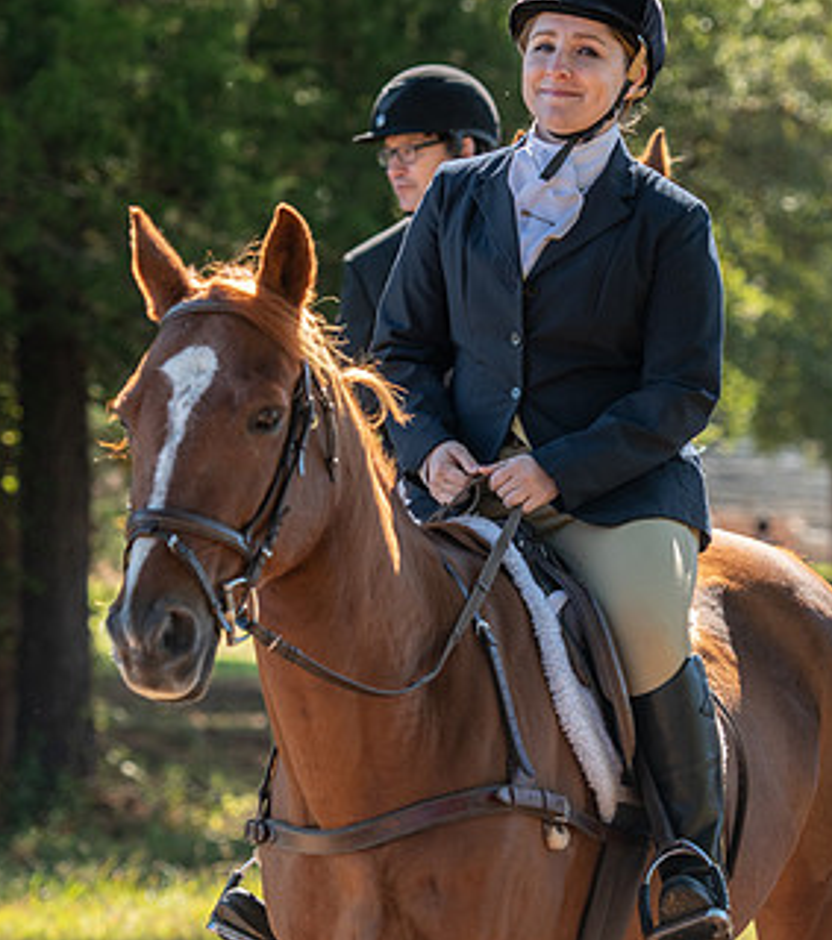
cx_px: 514
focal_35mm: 203
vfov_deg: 9.1
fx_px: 5892
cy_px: 536
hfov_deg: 8.1
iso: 200
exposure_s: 1/320
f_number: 4
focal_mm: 105
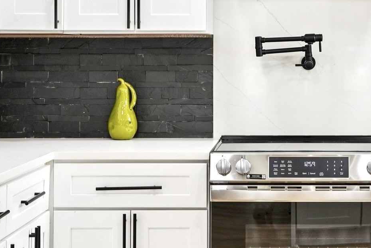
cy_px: 45
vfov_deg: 15.1
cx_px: 306
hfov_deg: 22.3
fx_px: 927
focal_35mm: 90
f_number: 8
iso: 500
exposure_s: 1/50
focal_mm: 41
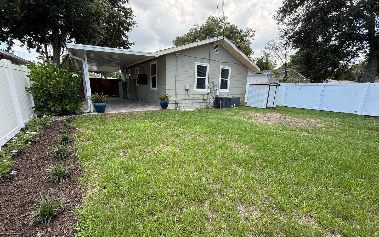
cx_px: 189
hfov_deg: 101.5
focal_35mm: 15
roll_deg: -1.7
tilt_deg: -12.9
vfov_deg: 74.7
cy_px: 125
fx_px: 155
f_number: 2.2
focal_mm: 2.22
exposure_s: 1/395
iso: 64
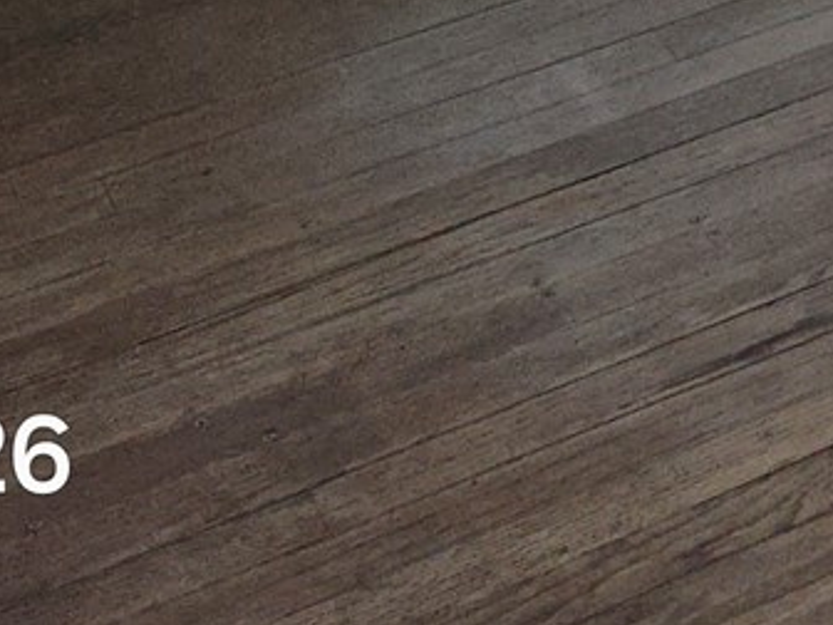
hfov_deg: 12.7
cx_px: 1527
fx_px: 3369
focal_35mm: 140
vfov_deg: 8.9
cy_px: -1171
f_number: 1.8
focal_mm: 5.4
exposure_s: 1/180
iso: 80
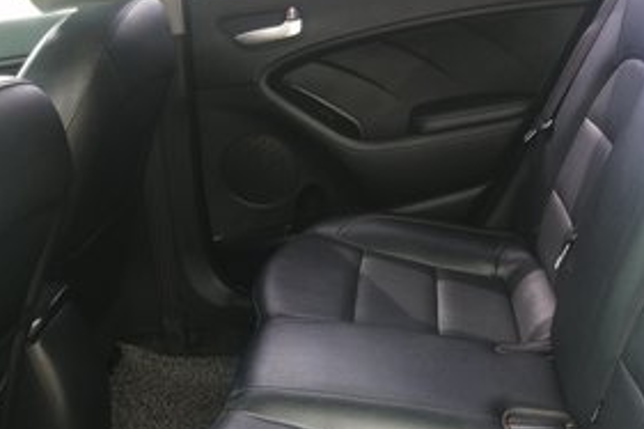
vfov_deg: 32.8
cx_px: 449
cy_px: 312
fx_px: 715
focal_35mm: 40
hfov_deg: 47.4
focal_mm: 3.62
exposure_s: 1/50
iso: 50
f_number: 1.8
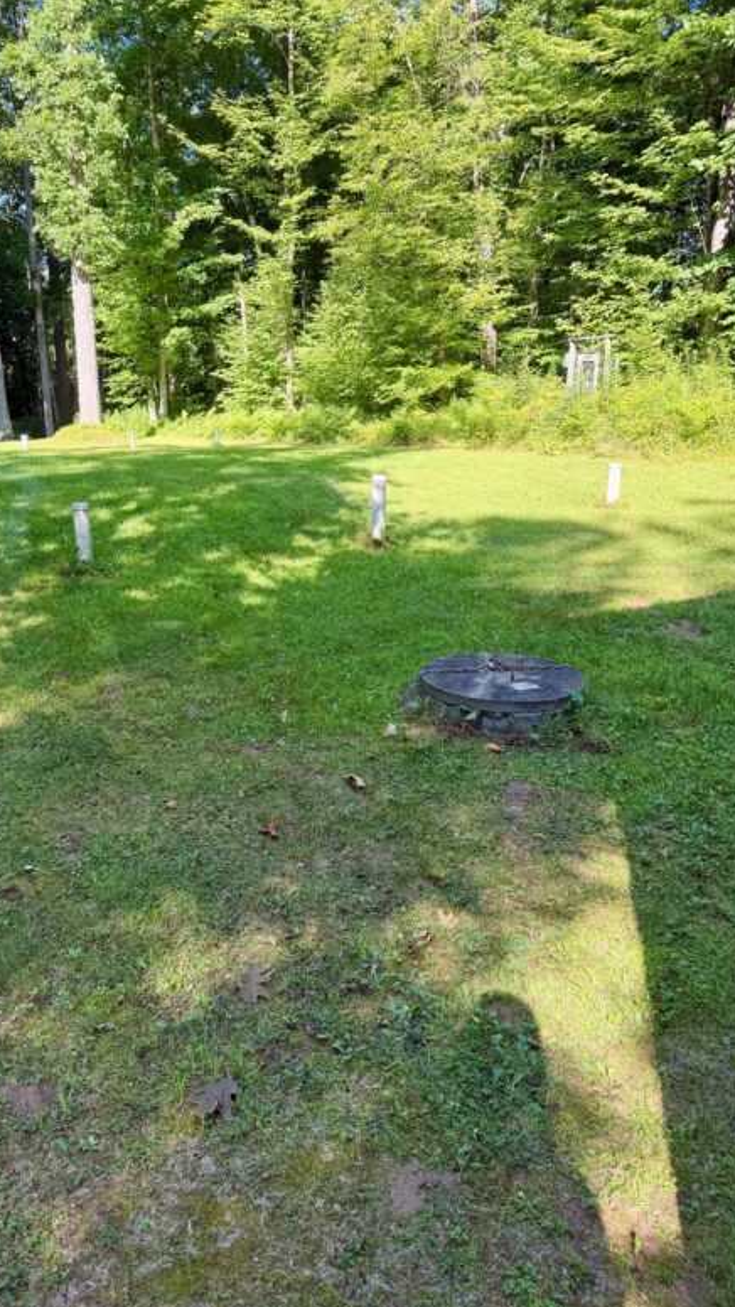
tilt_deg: -18.0
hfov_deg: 42.7
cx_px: 305
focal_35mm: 27
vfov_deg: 69.8
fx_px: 935
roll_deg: -0.8
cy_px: 671
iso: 80
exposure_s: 1/370
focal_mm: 6.76
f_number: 1.78
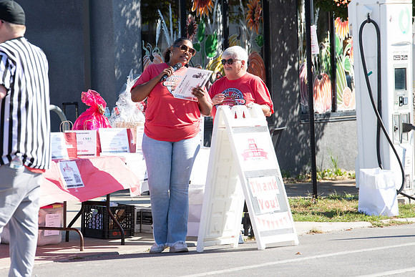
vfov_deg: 5.5
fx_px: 2895
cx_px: 170
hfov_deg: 8.2
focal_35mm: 251
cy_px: 126
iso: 200
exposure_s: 1/250
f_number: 7.1
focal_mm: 195
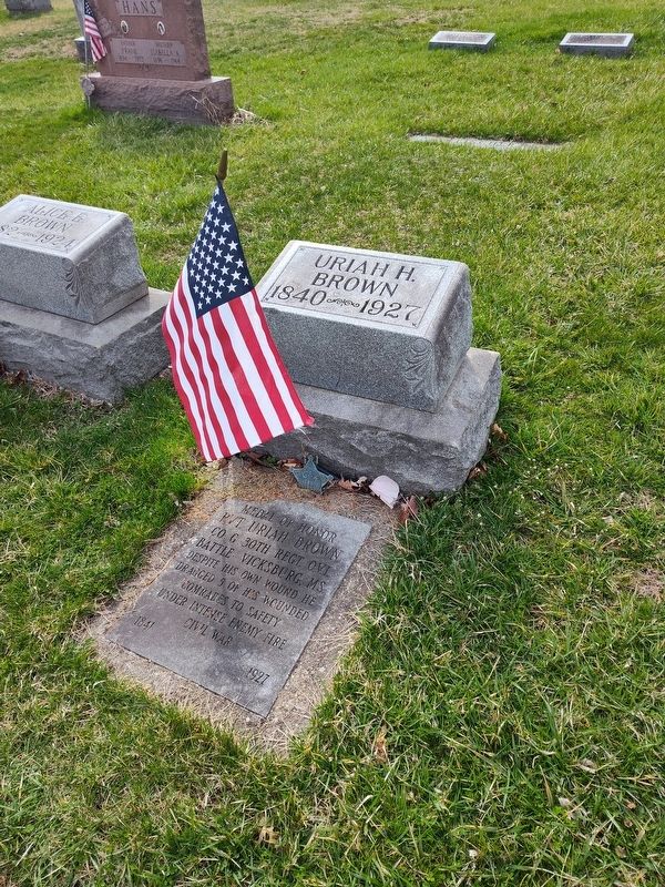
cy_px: 444
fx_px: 589
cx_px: 332
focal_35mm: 23
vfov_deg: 73.9
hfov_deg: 58.9
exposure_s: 1/823
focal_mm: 5.56
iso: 100
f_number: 1.8
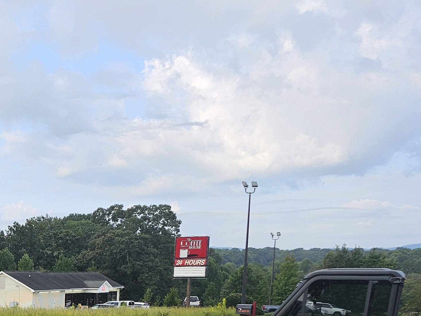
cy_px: 404
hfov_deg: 26.5
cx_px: -112
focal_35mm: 63
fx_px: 766
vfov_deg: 21.2
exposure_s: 1/273
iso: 10
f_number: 1.7
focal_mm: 6.3
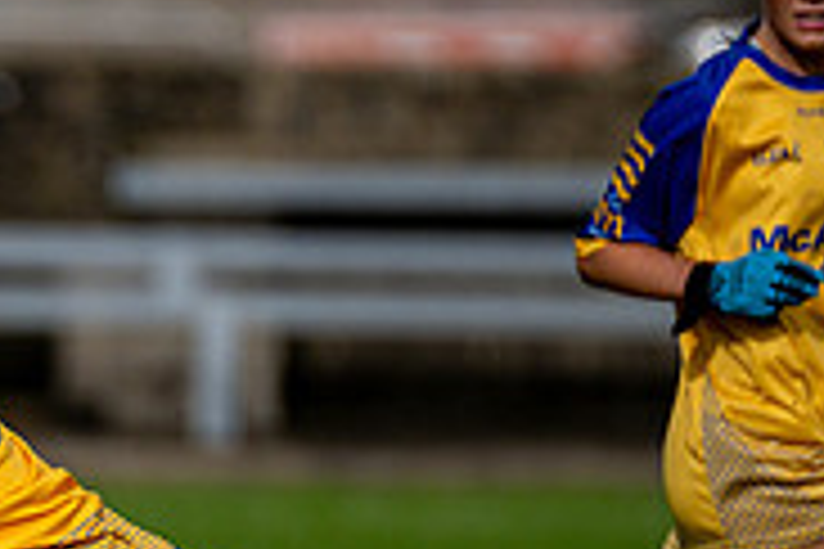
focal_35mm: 1423
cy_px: 544
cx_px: -464
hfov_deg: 1.4
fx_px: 32568
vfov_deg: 1.0
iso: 220
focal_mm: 300
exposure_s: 1/4000
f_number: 2.8
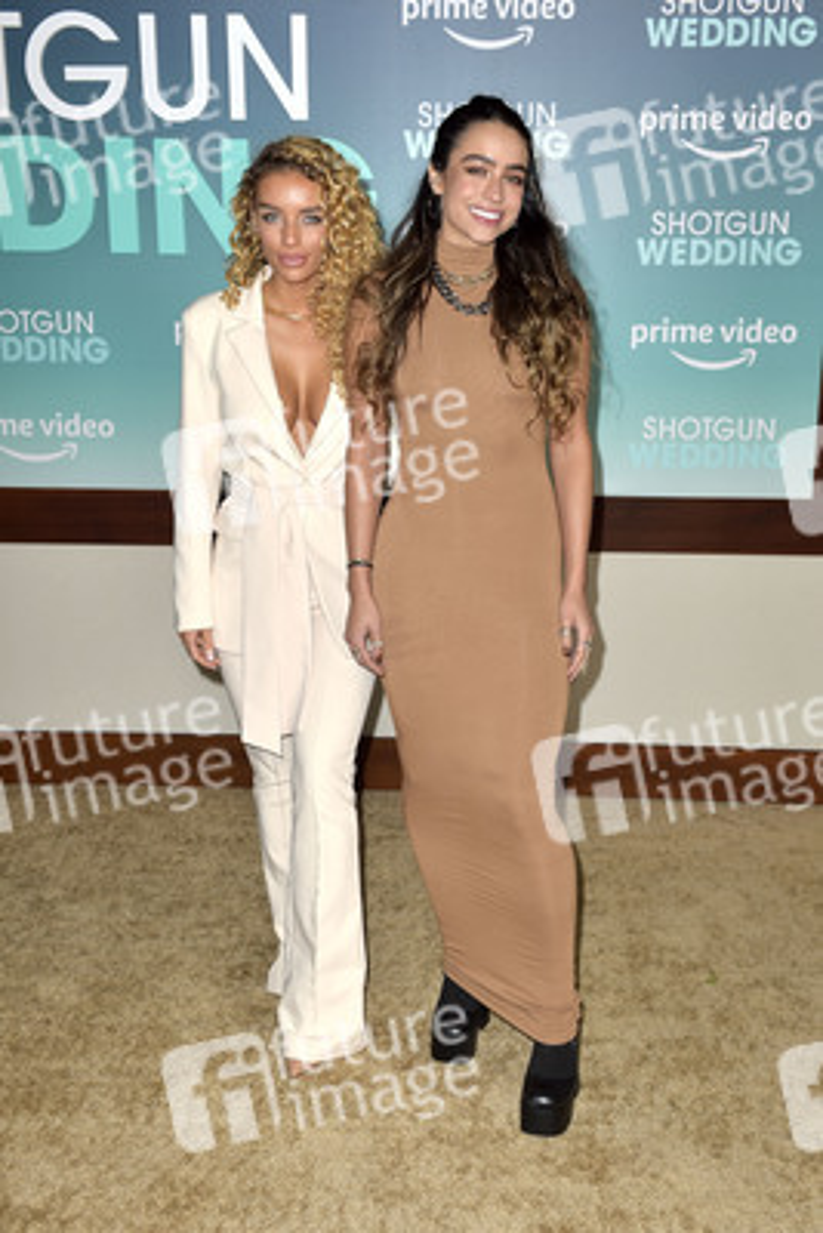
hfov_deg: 33.4
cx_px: 412
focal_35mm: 40
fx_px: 1370
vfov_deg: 48.4
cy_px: 616
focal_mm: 40
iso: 400
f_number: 6.3
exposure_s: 1/250
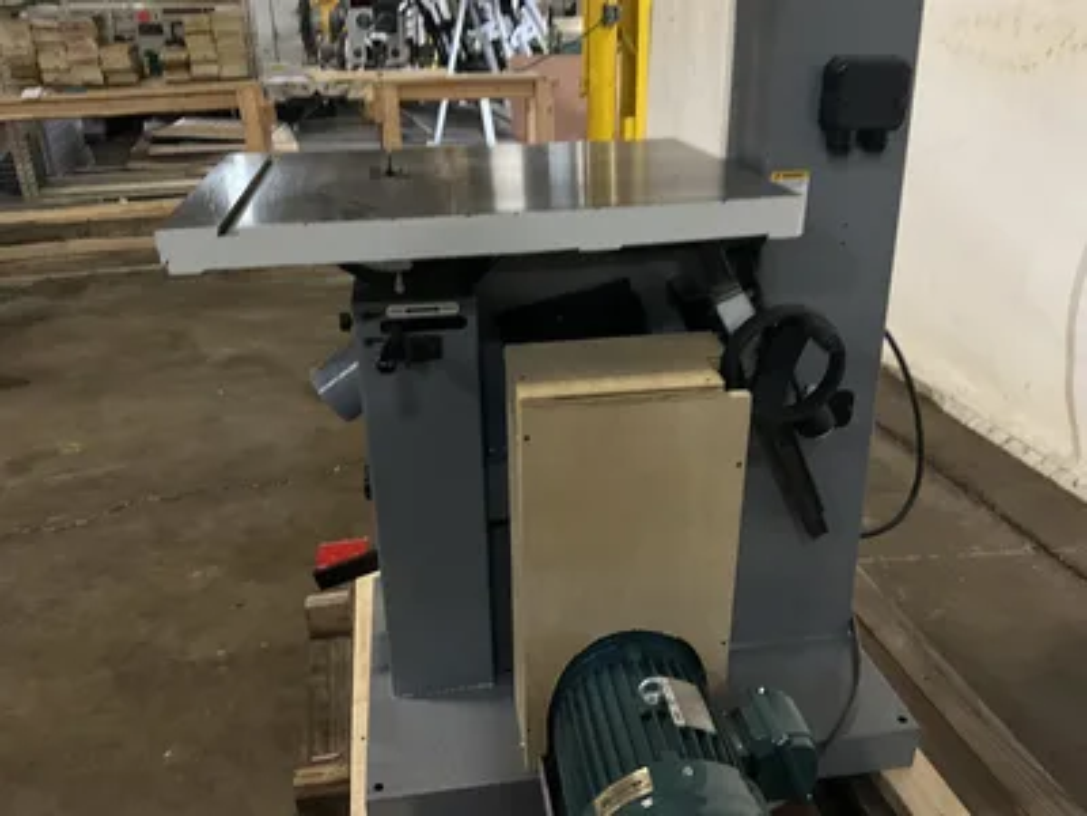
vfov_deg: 48.2
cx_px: 544
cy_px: 408
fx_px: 911
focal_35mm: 29
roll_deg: +1.6
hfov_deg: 61.7
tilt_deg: -23.4
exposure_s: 1/60
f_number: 1.8
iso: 80
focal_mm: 3
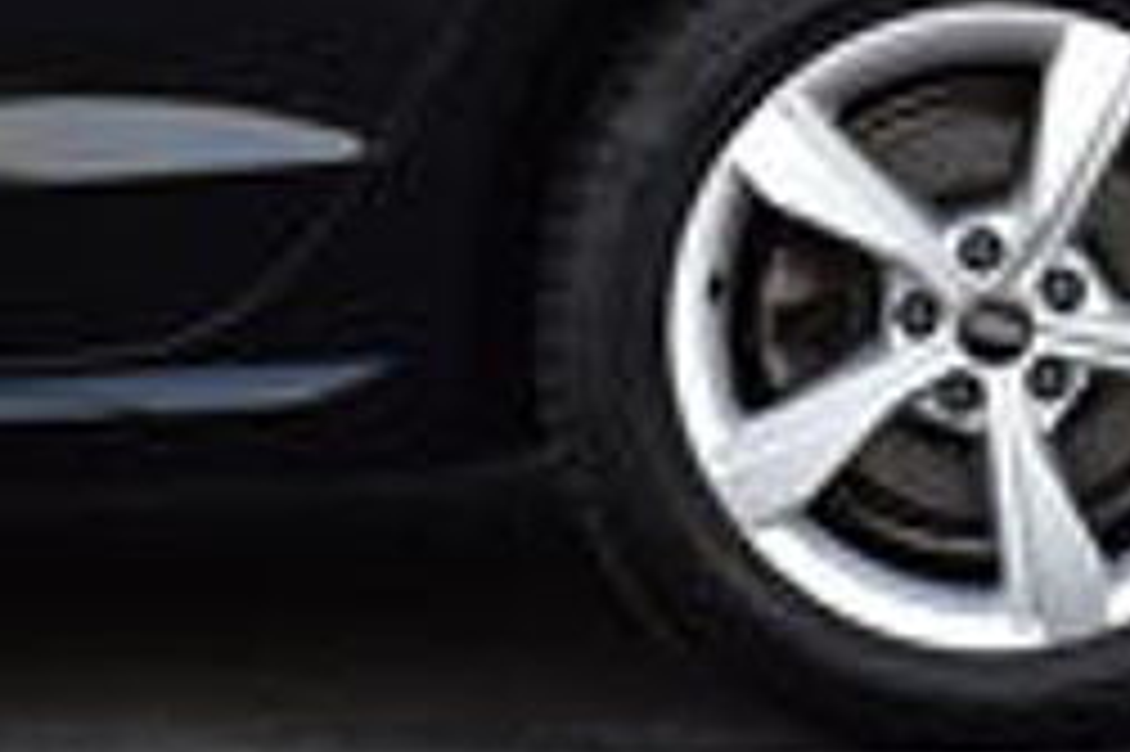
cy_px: 232
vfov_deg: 4.8
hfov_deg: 7.2
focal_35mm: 287
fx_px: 9002
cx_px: 1076
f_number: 9
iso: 500
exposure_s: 1/125
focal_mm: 100
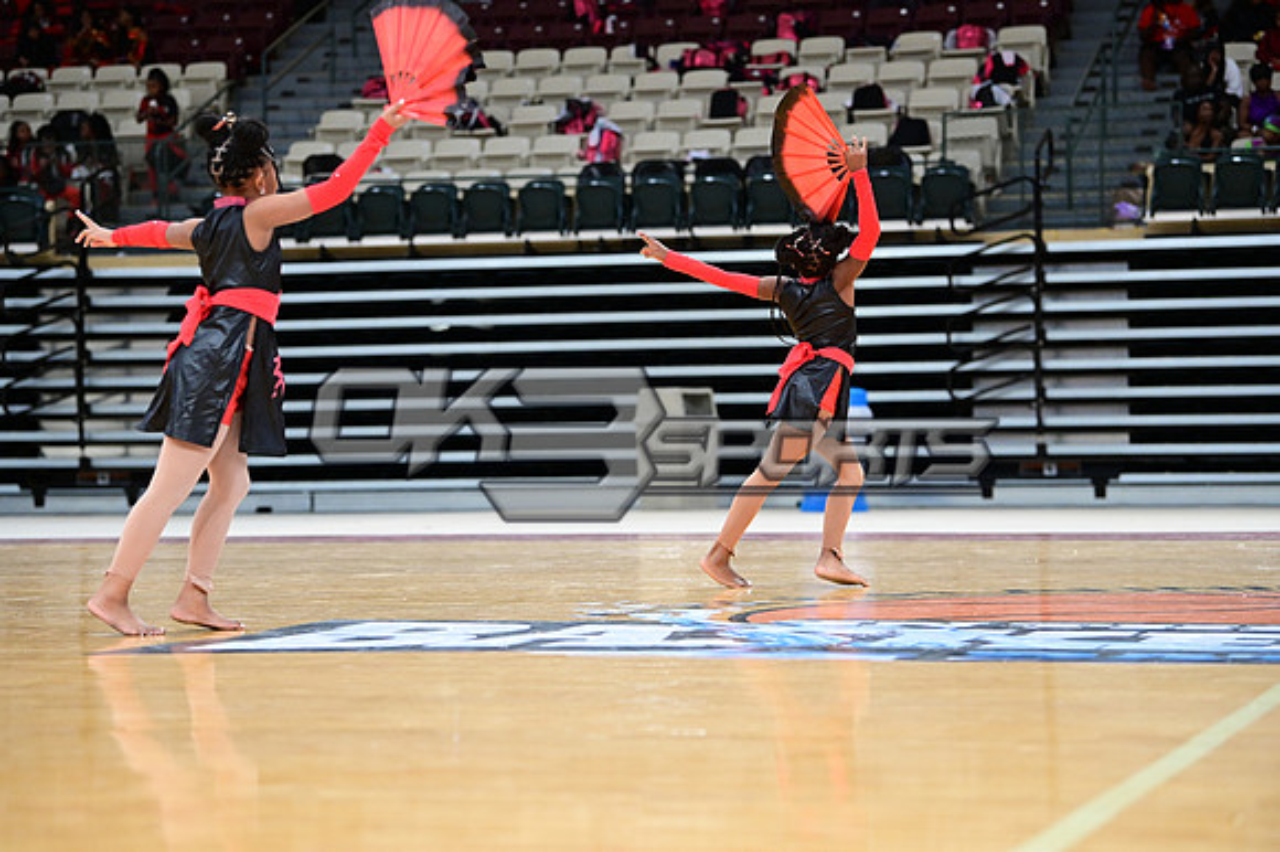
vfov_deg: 13.4
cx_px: 640
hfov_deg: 20.0
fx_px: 3624
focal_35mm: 102
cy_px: 426
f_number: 3.2
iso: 6400
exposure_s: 1/1000
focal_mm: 102
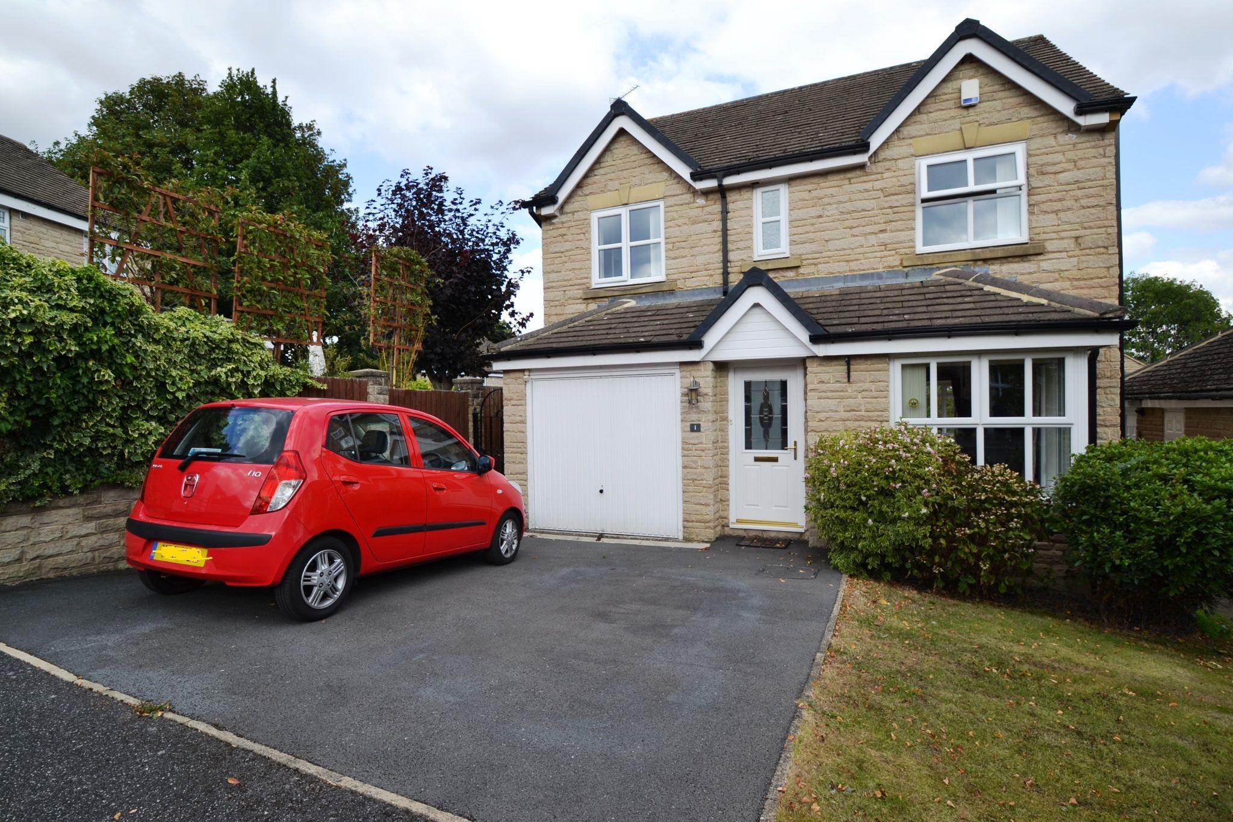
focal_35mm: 17
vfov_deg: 69.6
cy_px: 411
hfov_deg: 92.4
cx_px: 616
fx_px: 591
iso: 100
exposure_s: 1/160
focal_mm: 11.5
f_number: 6.3
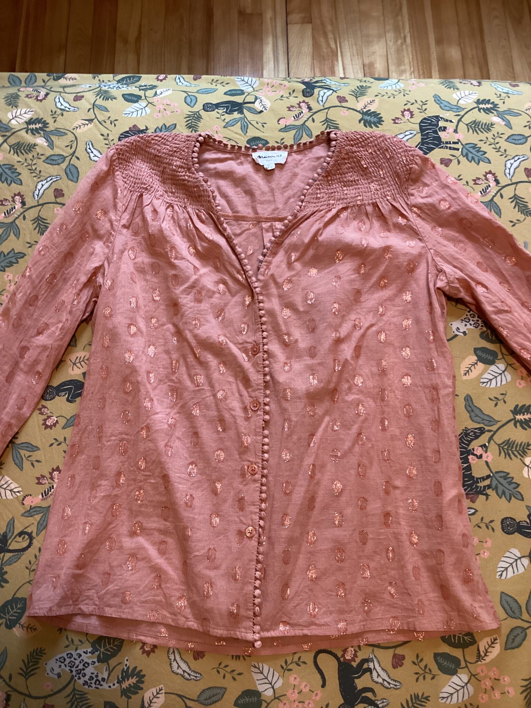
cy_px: 354
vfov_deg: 58.4
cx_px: 266
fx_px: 634
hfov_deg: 45.4
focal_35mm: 31
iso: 250
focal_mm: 3.3
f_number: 2.4
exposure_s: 1/50
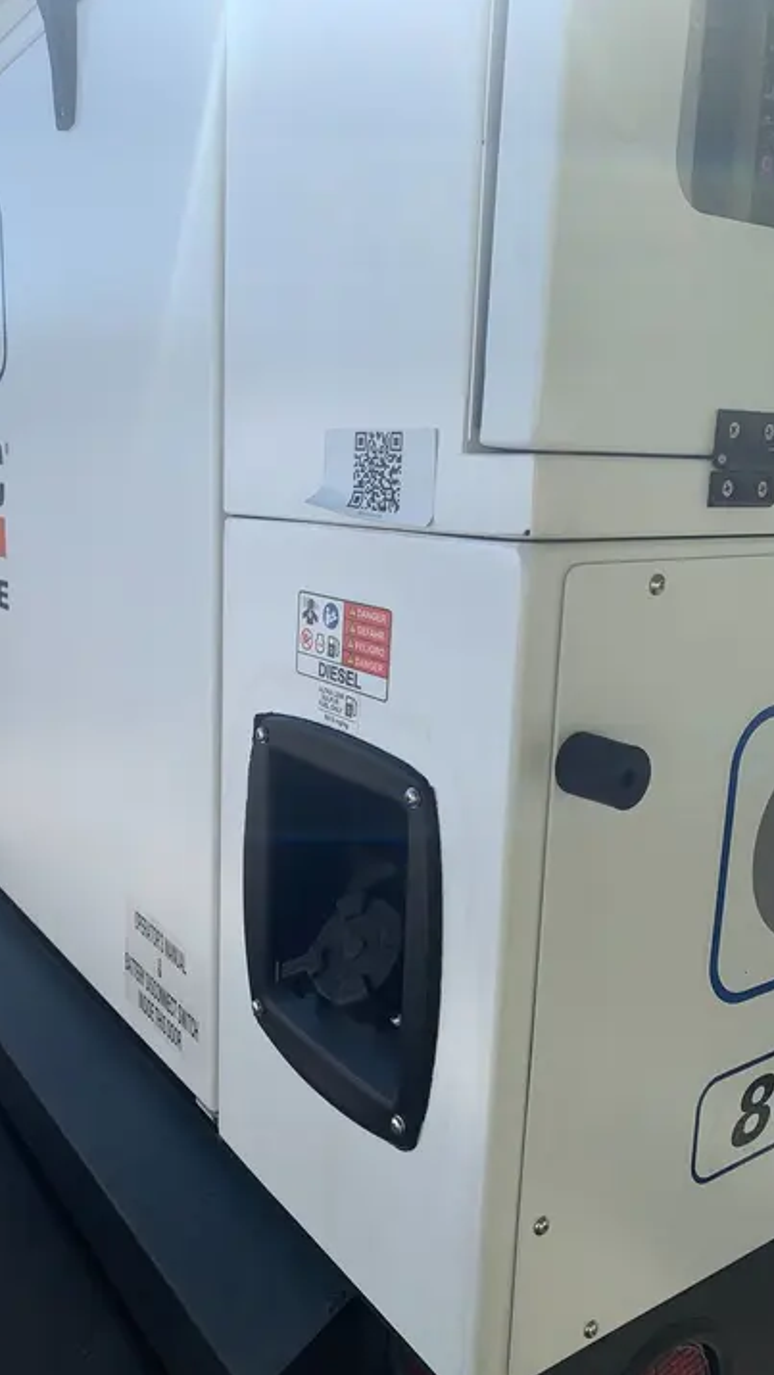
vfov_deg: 66.1
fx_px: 1058
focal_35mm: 29
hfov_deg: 39.9
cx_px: 282
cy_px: 696
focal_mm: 4.25
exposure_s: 1/1689
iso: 25
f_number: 1.8
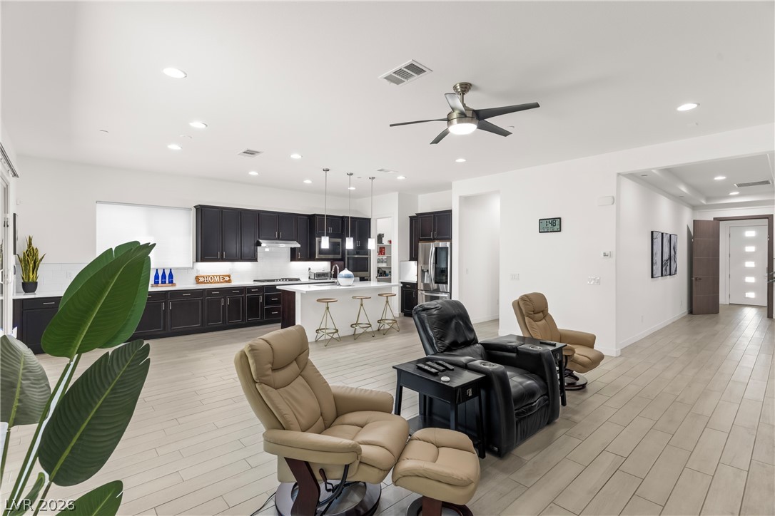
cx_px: 388
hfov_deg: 93.3
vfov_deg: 70.4
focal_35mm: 17
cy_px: 258
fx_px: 366
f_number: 8
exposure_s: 1/2.5
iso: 400
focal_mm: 17
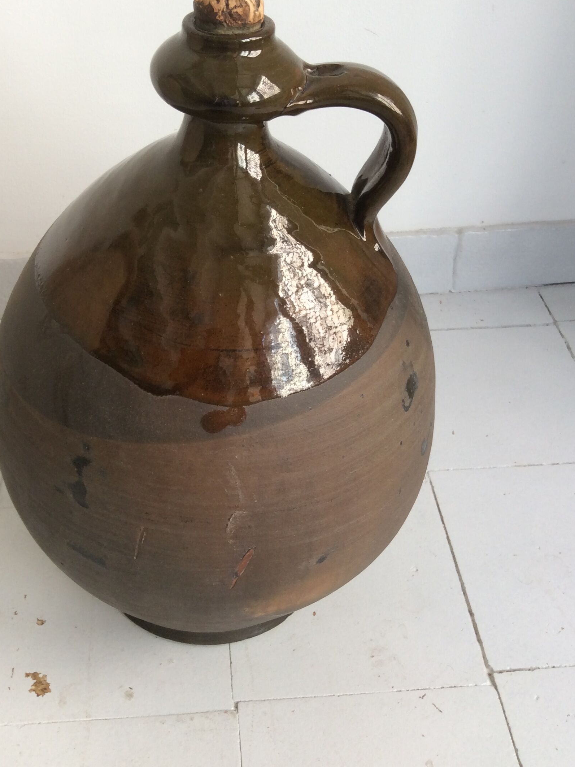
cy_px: 322
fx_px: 864
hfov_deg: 36.8
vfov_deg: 47.7
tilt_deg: -39.3
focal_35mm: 39
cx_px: 256
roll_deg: -0.6
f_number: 2.4
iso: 32
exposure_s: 1/25
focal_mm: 3.3
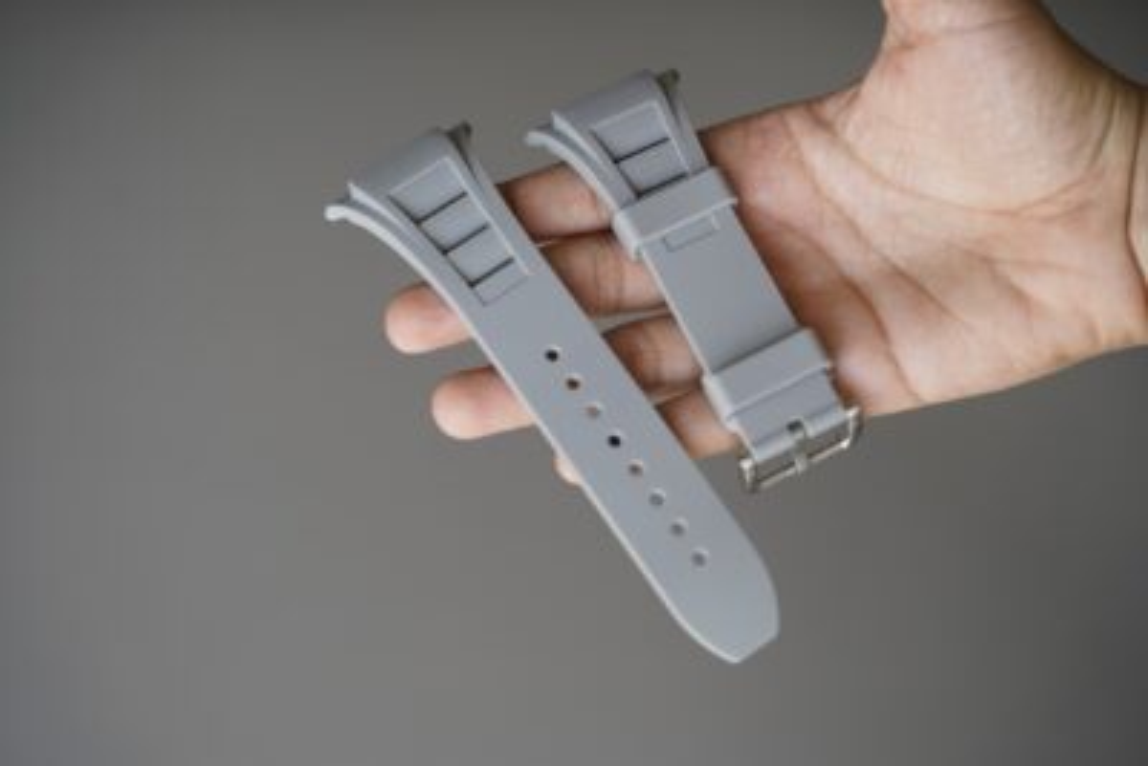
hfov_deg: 27.0
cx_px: 574
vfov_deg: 18.2
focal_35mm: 75
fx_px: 2392
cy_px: 383
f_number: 4
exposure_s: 1/80
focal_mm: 75
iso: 125
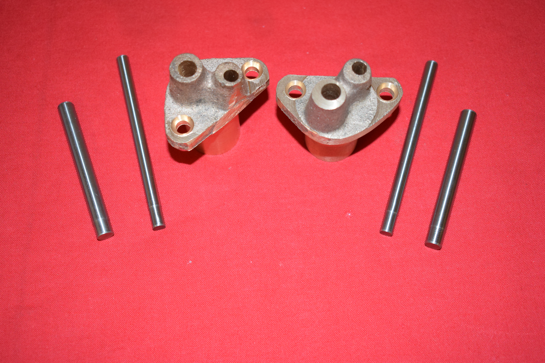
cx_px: 272
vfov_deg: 28.1
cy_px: 182
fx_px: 727
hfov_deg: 41.1
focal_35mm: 48
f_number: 5
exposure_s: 1/200
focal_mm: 32
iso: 1250
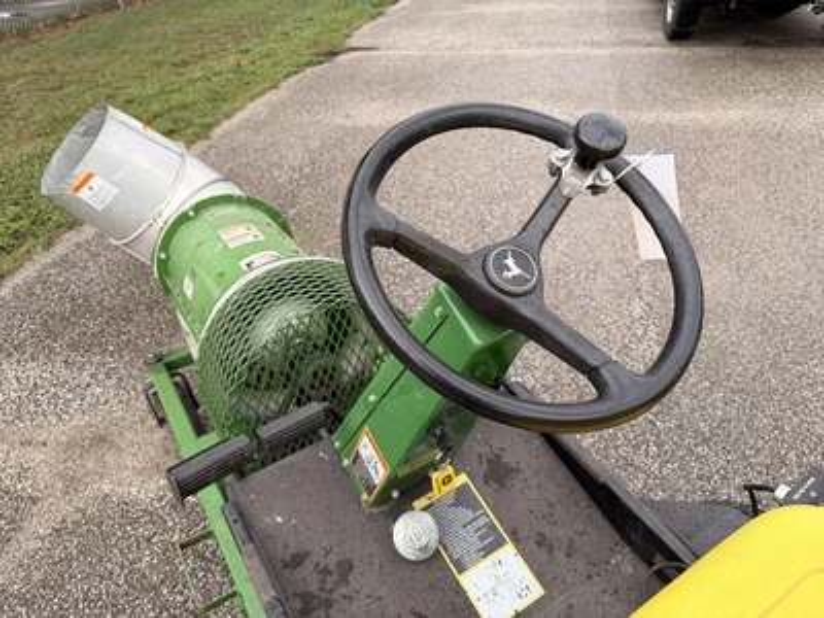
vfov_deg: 56.8
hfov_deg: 71.6
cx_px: 412
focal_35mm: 24
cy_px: 309
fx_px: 571
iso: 80
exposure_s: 1/332
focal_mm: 6.76
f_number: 1.78
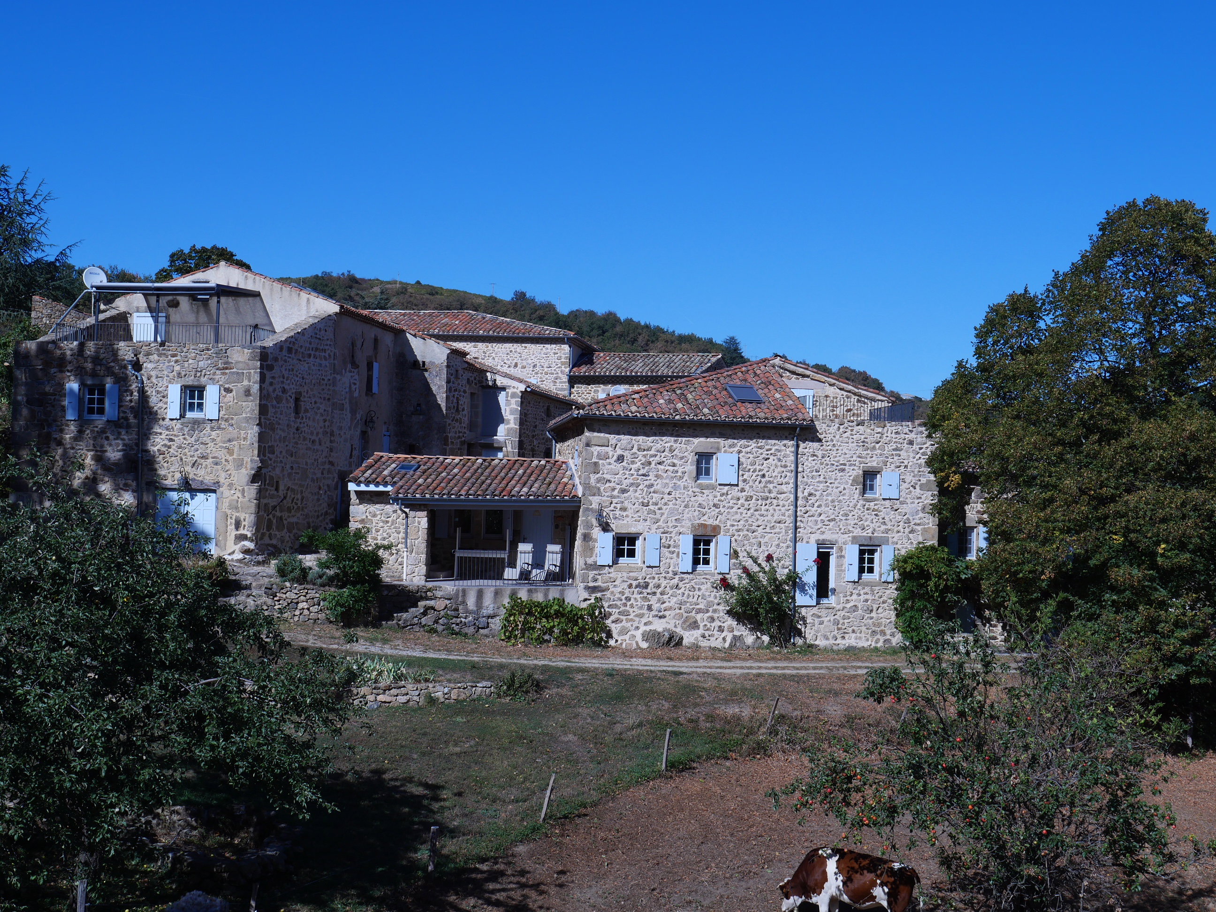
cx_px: 608
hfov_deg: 41.2
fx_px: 1616
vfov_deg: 31.5
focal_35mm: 46
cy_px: 456
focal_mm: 23
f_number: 9
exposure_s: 1/640
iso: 200
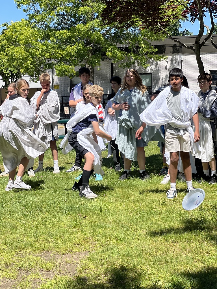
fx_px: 644
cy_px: 144
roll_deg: +1.6
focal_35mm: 77
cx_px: 108
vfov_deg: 25.3
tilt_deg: -1.9
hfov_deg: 19.1
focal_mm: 9
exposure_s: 1/444
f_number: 2.8
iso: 32
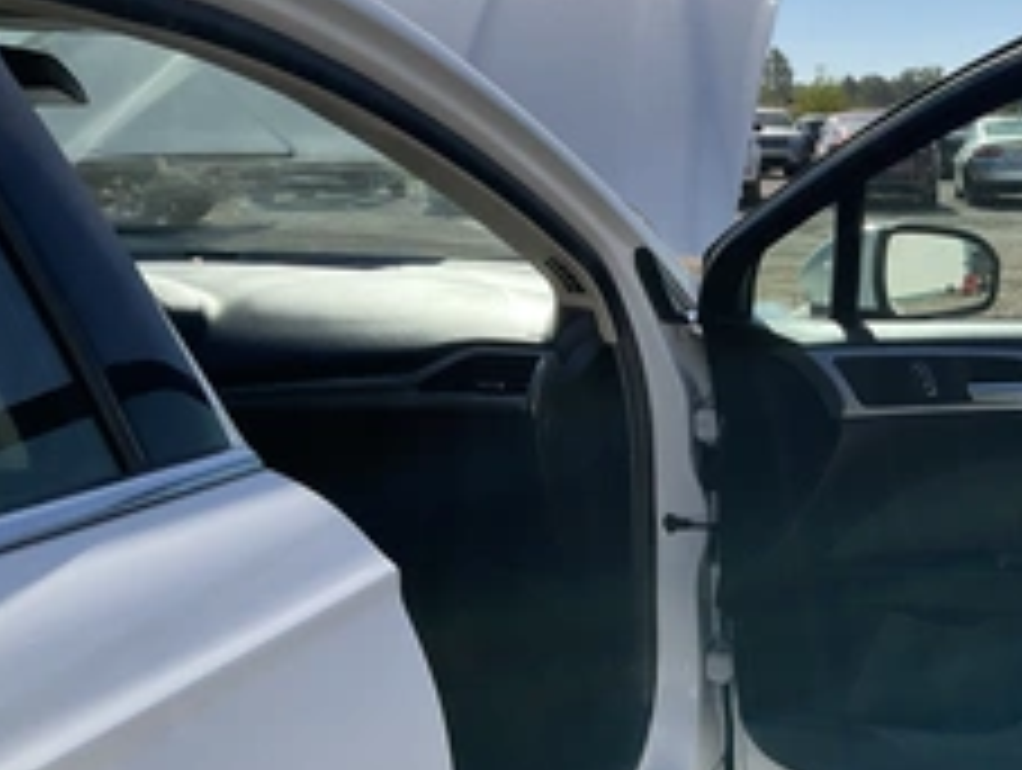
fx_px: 1508
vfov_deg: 28.6
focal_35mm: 51
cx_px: 887
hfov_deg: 35.6
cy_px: 428
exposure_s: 1/1577
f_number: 1.8
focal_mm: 3
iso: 25
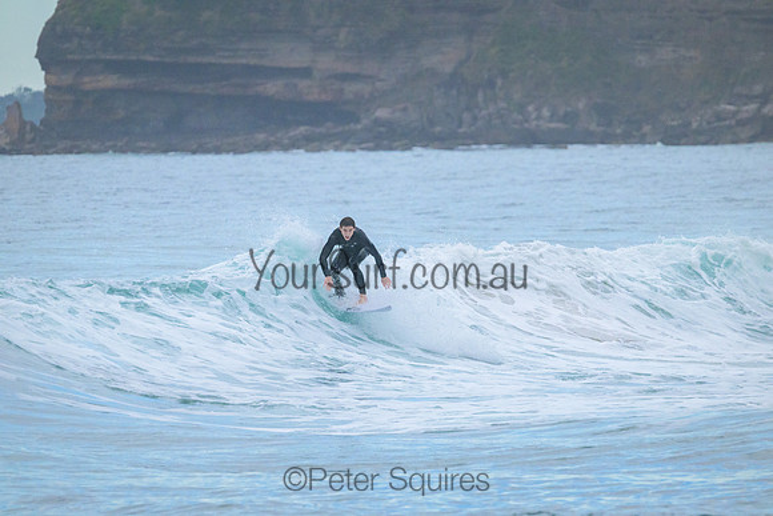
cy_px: 258
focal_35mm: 550
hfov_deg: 3.7
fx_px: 11812
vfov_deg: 2.5
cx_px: 386
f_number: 11
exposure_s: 1/1250
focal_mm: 550
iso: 4500
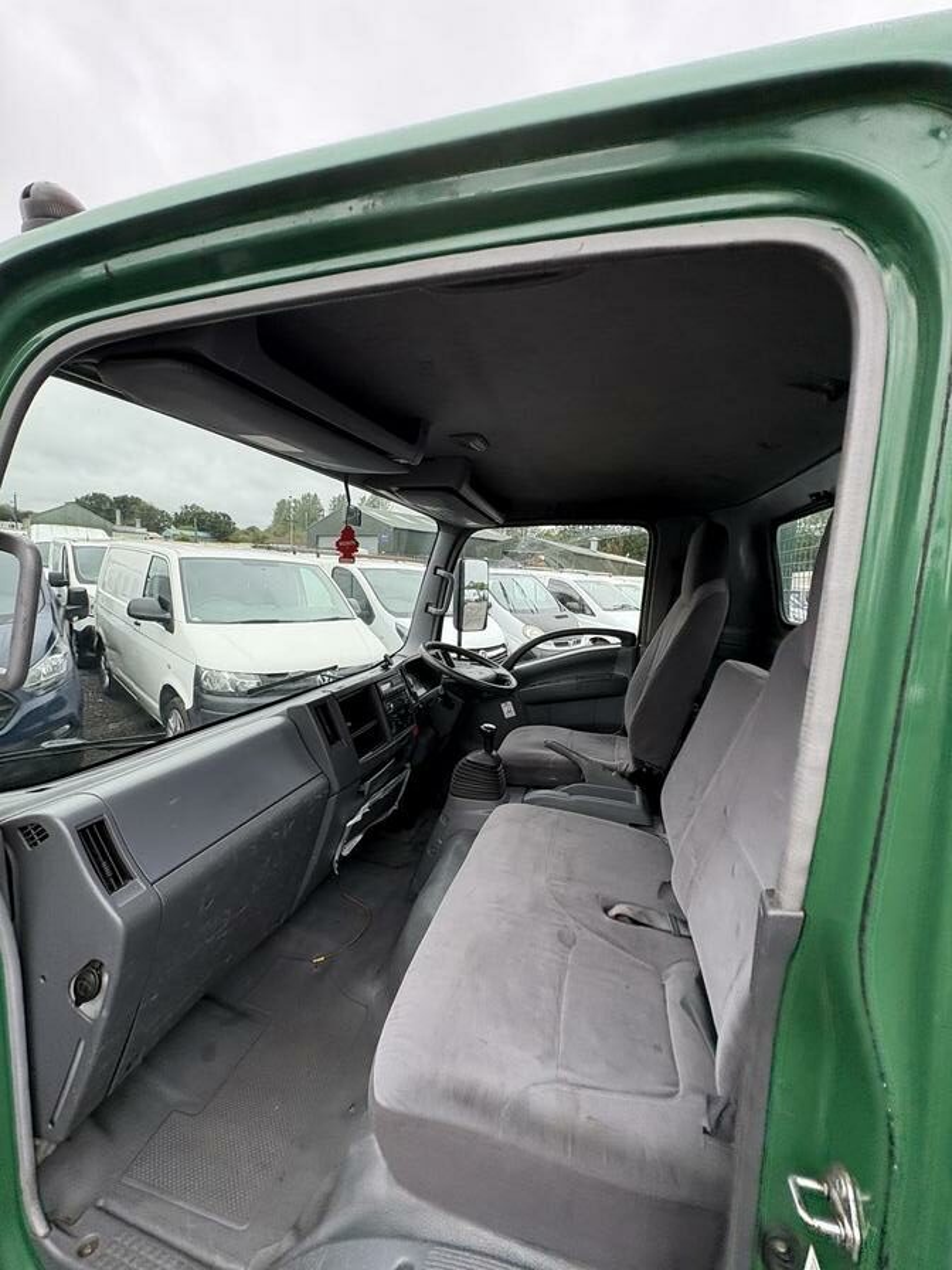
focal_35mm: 14
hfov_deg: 85.7
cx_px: 476
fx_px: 513
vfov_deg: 102.1
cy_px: 635
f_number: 2.2
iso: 64
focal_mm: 2.22
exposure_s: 1/482
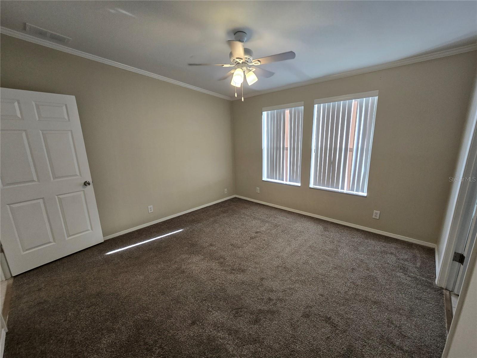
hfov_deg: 106.2
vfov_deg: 89.9
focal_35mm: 13
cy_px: 179
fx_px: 179
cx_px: 238
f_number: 2.2
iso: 125
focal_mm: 2.2
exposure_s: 1/60
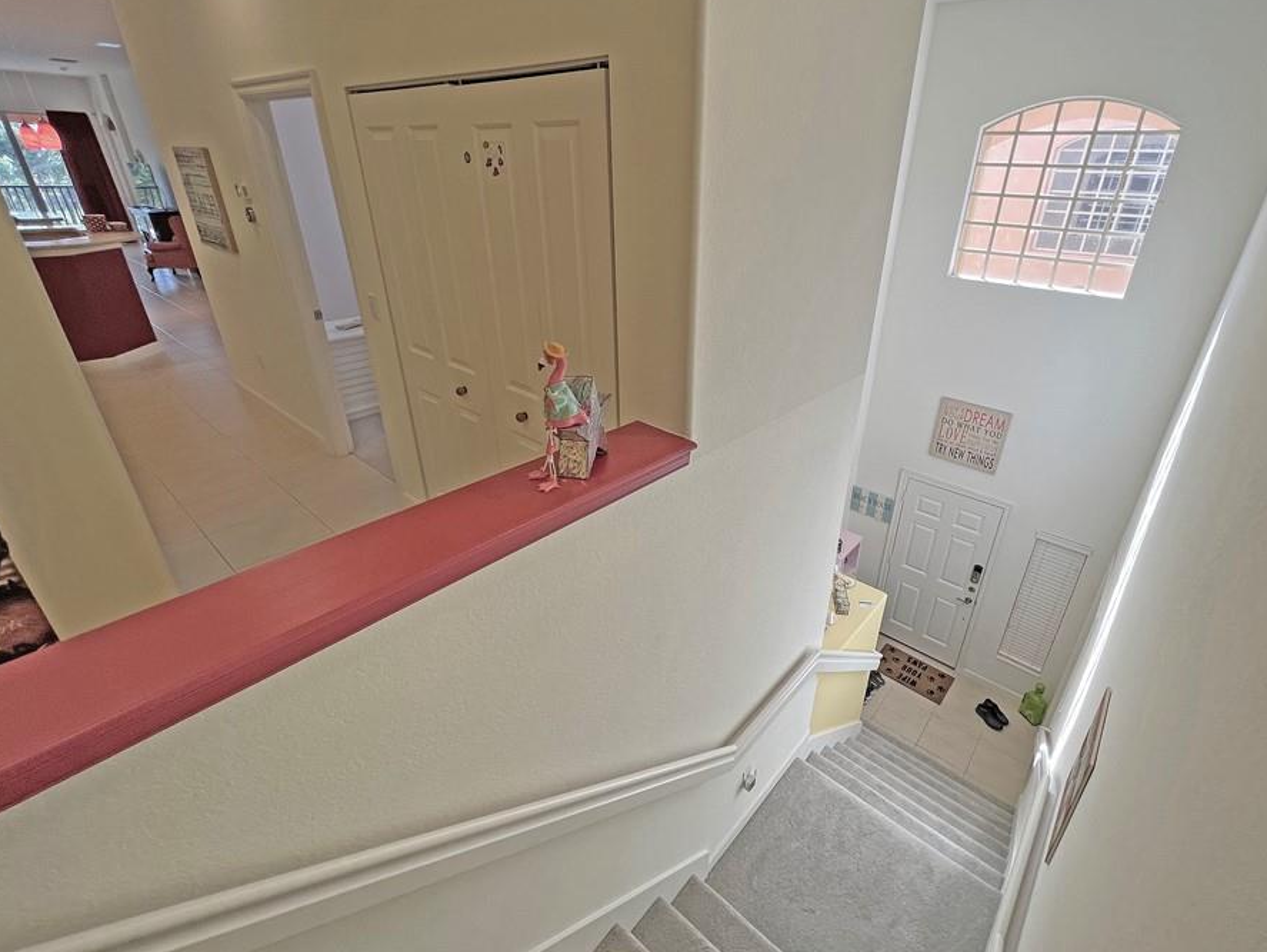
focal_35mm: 15
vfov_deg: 81.8
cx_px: 700
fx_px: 549
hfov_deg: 97.8
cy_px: 460
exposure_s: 1/122
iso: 50
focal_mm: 1.57
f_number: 1.8
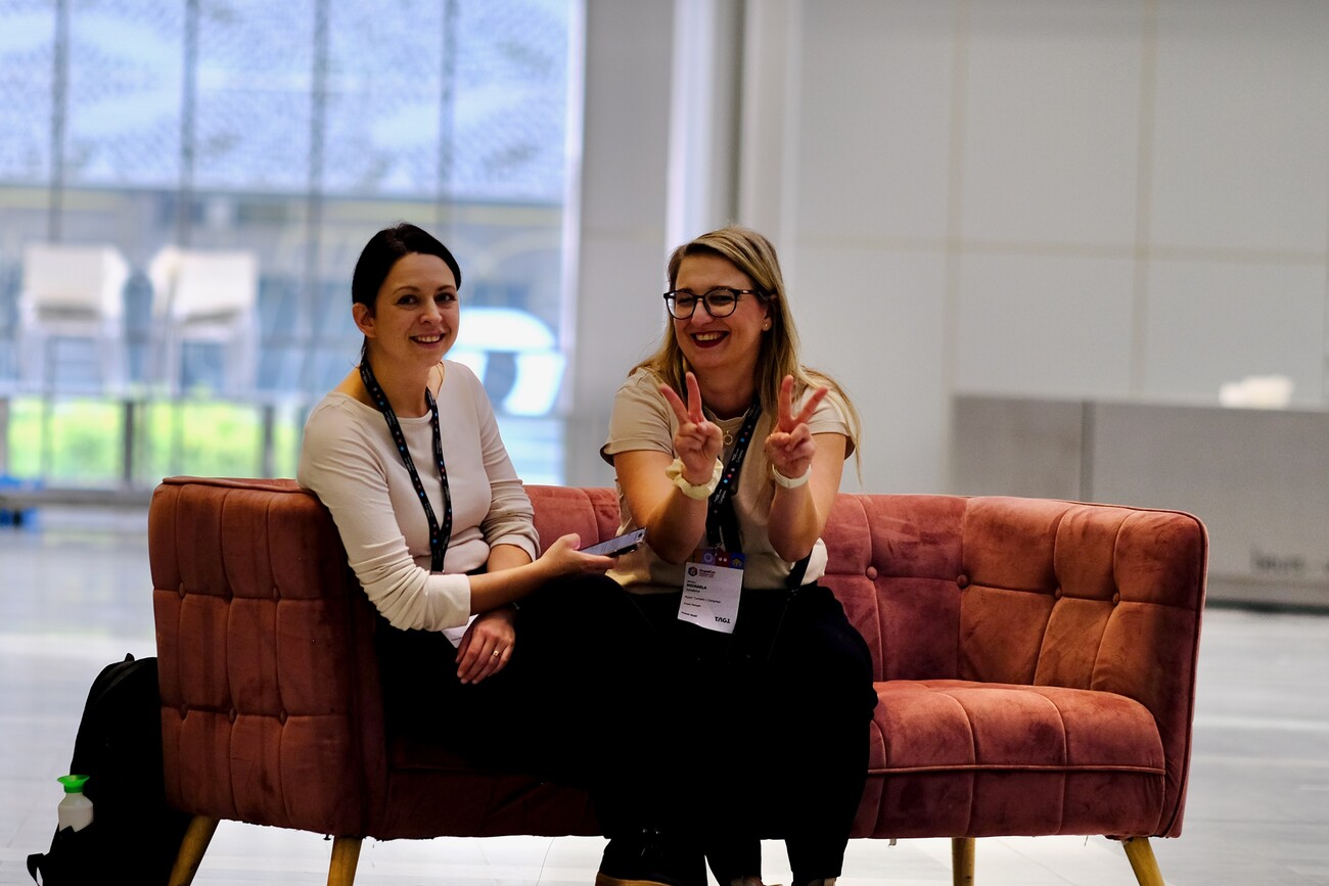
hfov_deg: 15.2
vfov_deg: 10.2
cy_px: 443
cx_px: 664
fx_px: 4984
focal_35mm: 135
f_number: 2
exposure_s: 1/280
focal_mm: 90
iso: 400
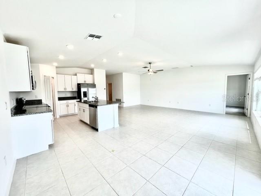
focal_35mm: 13
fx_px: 98
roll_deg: +0.5
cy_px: 98
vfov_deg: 89.9
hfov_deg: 106.2
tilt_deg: -3.7
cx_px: 130
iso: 40
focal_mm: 1.57
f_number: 1.8
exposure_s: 1/122
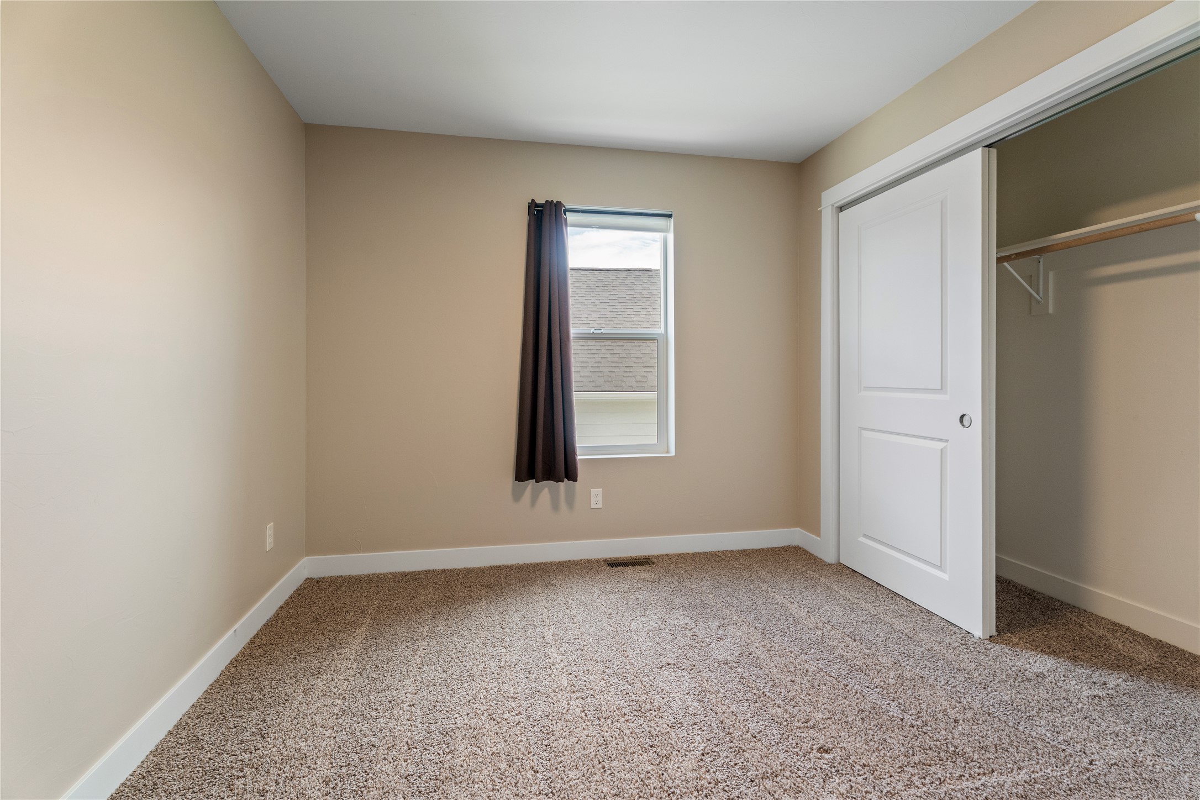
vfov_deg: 73.7
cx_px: 600
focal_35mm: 16
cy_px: 400
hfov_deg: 96.7
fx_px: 533
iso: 800
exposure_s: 1/4
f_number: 7.1
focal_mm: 16
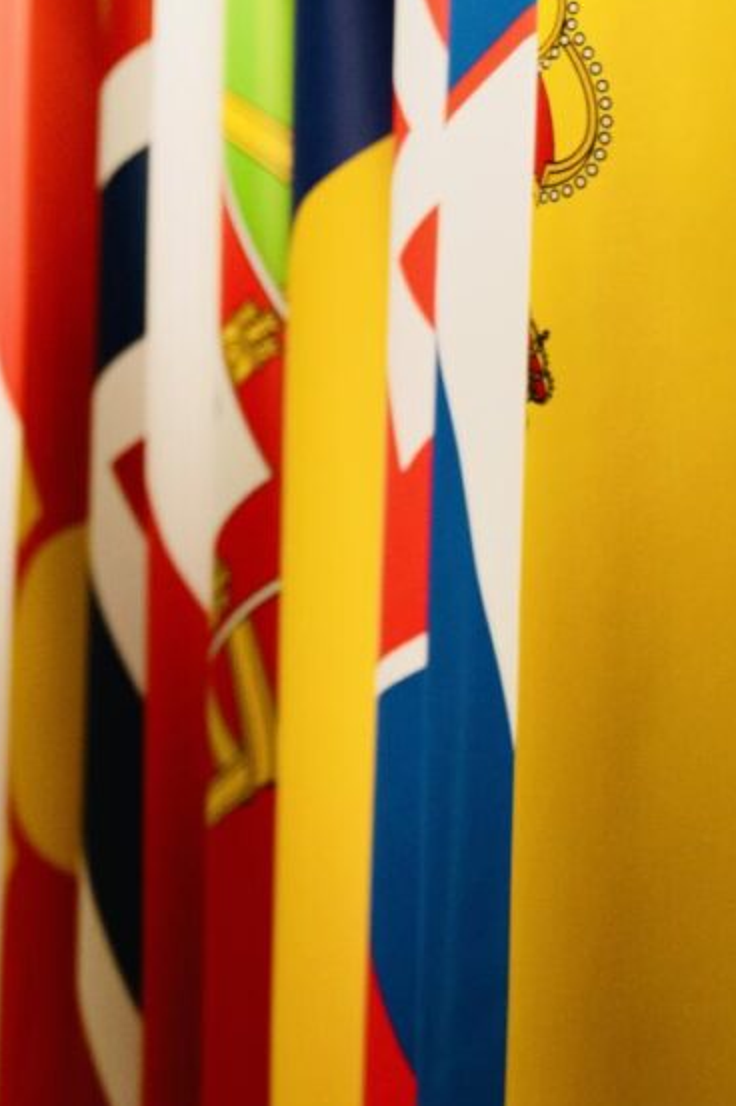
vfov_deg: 14.7
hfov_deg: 9.6
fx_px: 4268
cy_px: 857
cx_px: 1032
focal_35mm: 139
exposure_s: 1/100
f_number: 2.8
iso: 640
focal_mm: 30
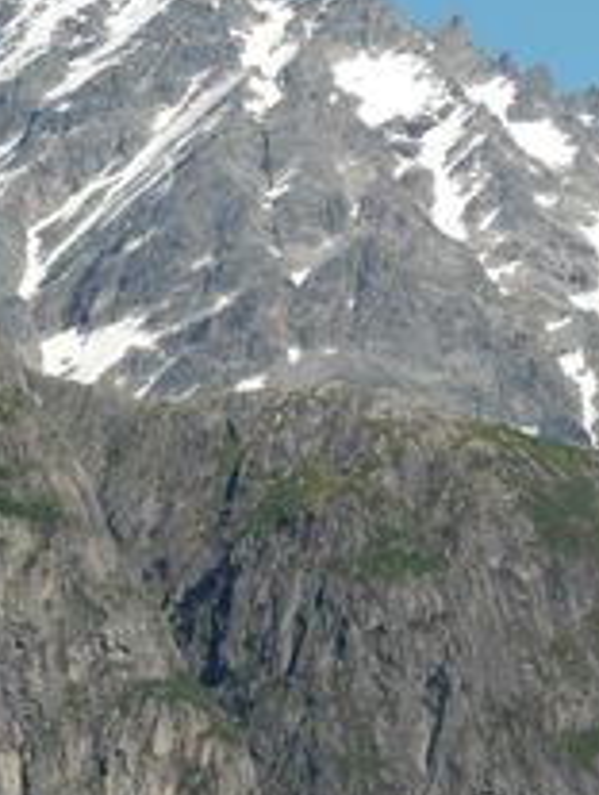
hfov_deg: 4.6
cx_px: 657
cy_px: 213
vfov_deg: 6.2
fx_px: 7383
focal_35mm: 321
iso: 800
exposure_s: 1/1600
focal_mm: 90
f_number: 10
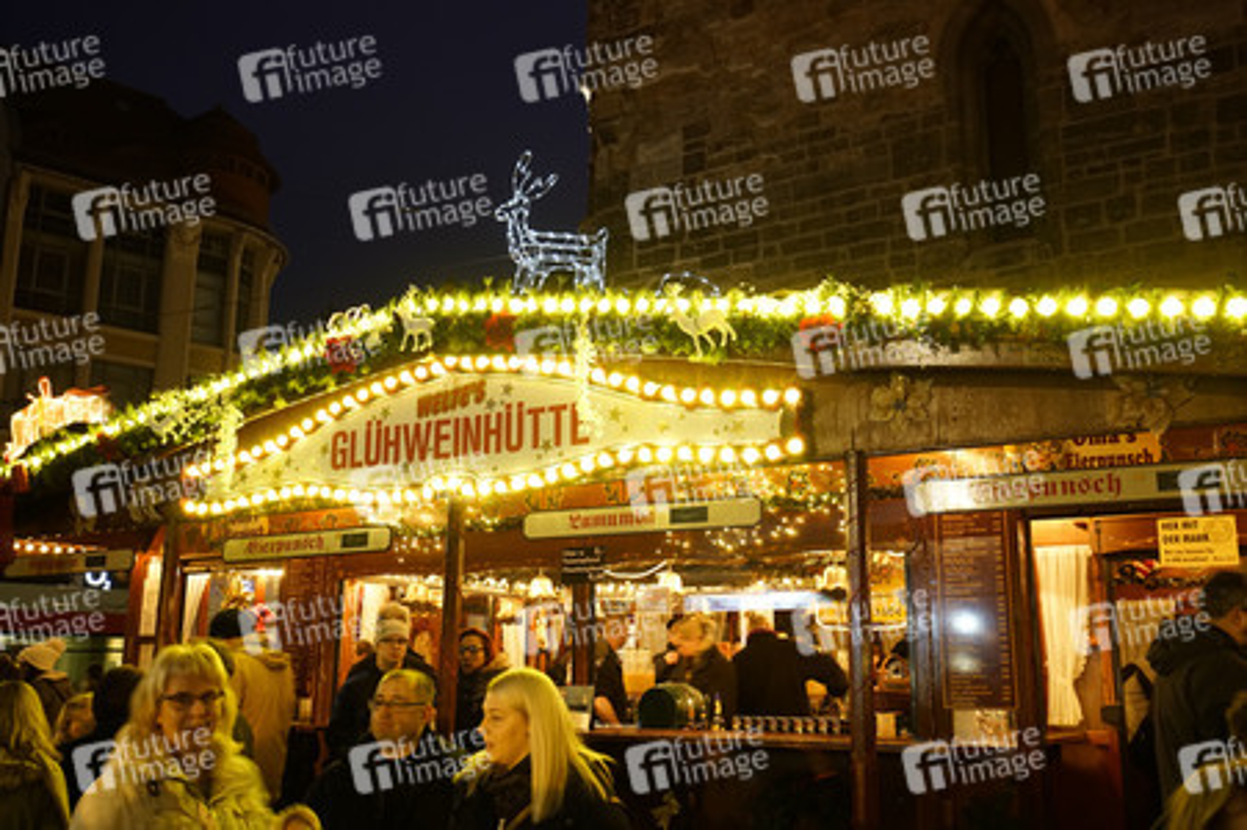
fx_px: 1211
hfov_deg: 54.5
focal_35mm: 35
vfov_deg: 37.8
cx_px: 624
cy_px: 415
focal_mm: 35
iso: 1600
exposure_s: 1/13
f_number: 4.5
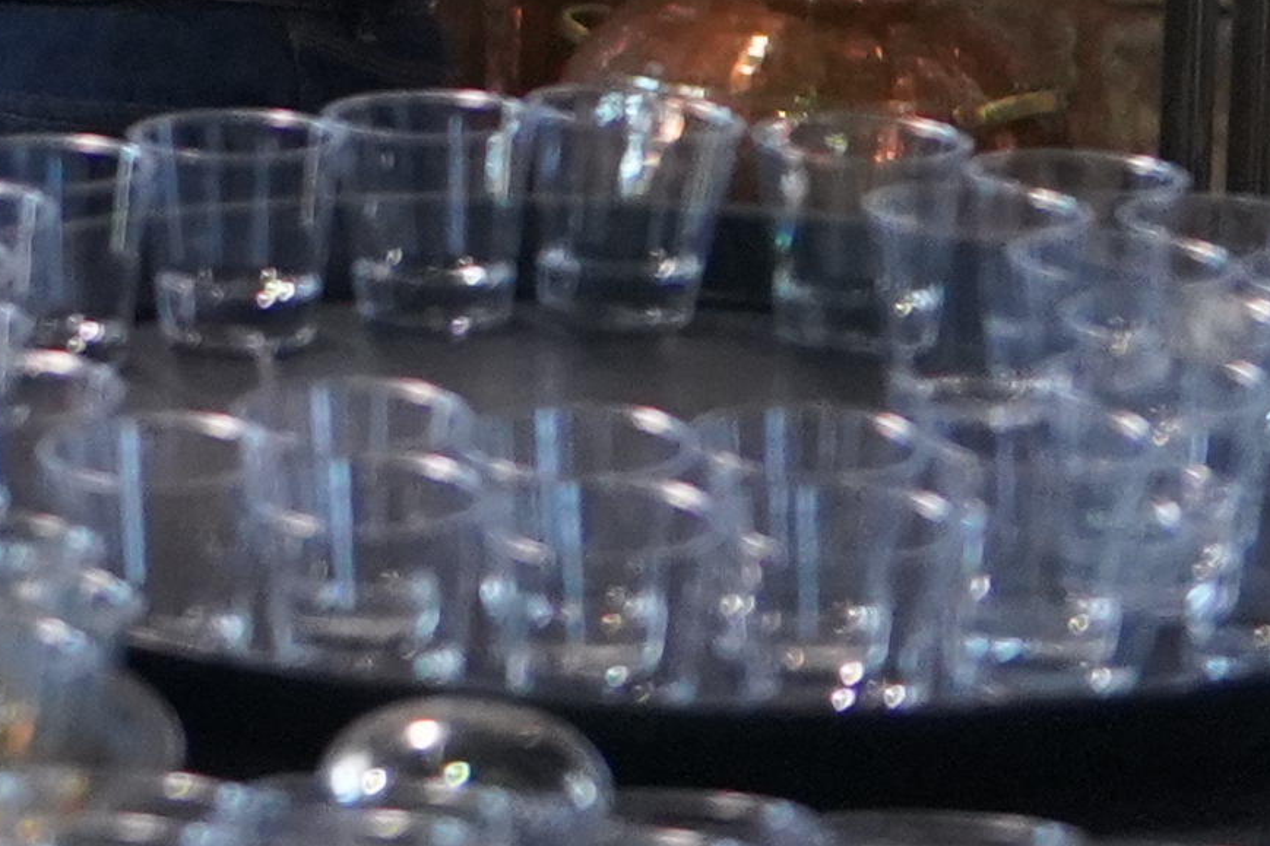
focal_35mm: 297
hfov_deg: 6.4
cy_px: -1093
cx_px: -2419
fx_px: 10475
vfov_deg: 4.5
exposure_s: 1/160
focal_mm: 43
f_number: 4.5
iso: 3200
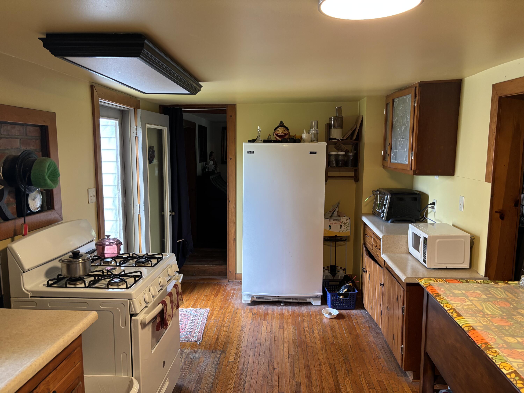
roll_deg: -0.5
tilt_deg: -7.4
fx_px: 394
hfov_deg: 67.3
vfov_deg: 53.1
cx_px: 262
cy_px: 196
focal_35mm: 26
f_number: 1.6
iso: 200
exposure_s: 1/60
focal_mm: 5.96
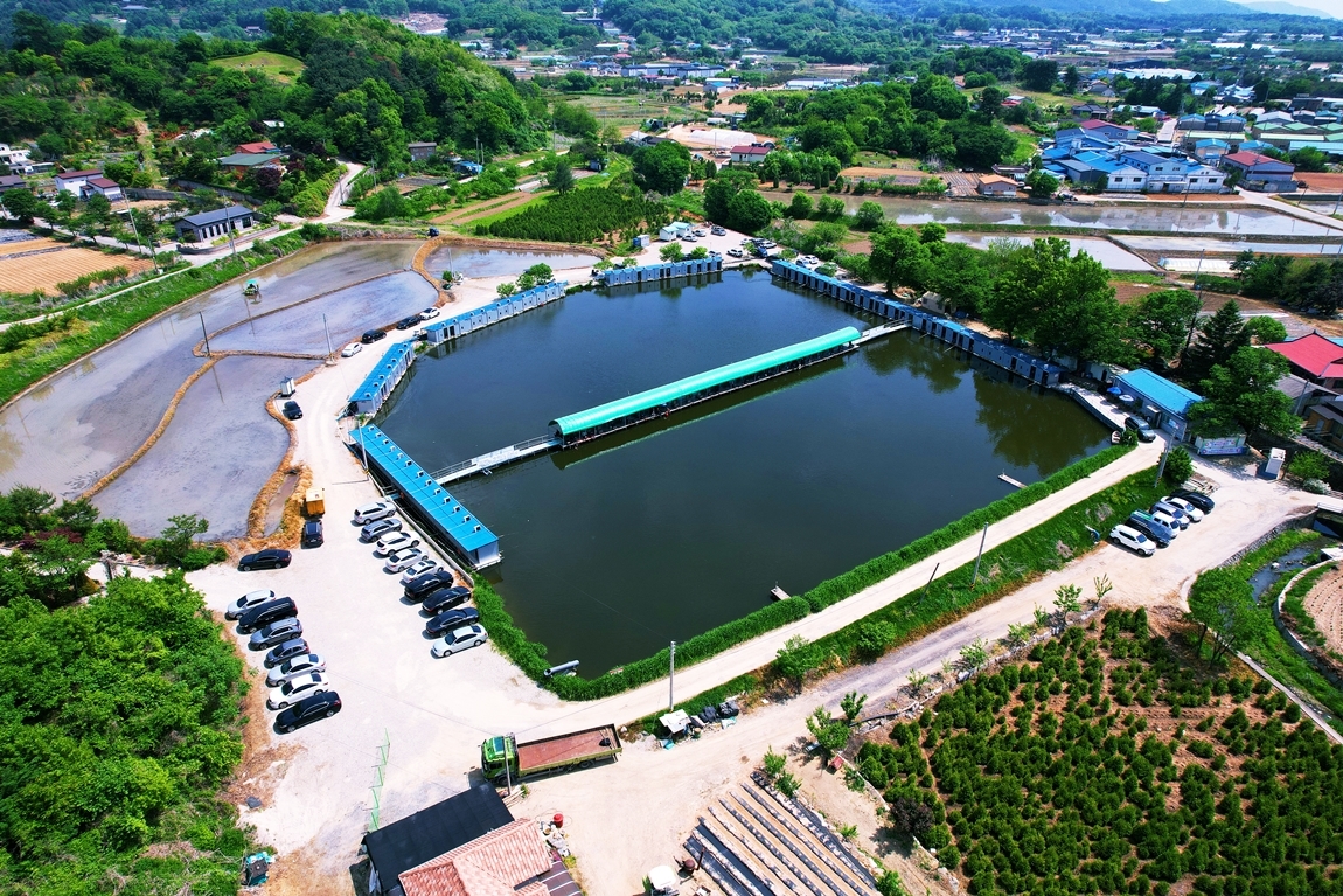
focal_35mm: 22
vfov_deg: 57.2
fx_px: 821
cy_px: 448
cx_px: 672
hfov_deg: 78.6
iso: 110
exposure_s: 1/2000
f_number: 2.8
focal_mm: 8.38
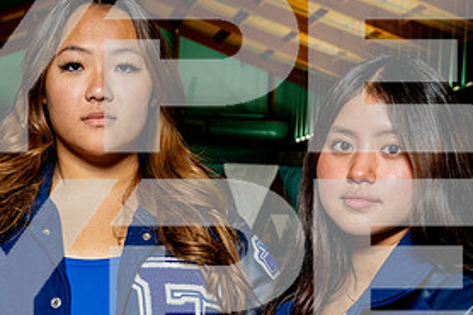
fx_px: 1261
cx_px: 77
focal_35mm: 96
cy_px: 270
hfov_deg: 20.9
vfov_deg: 14.1
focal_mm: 46
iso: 1600
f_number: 8
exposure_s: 1/250
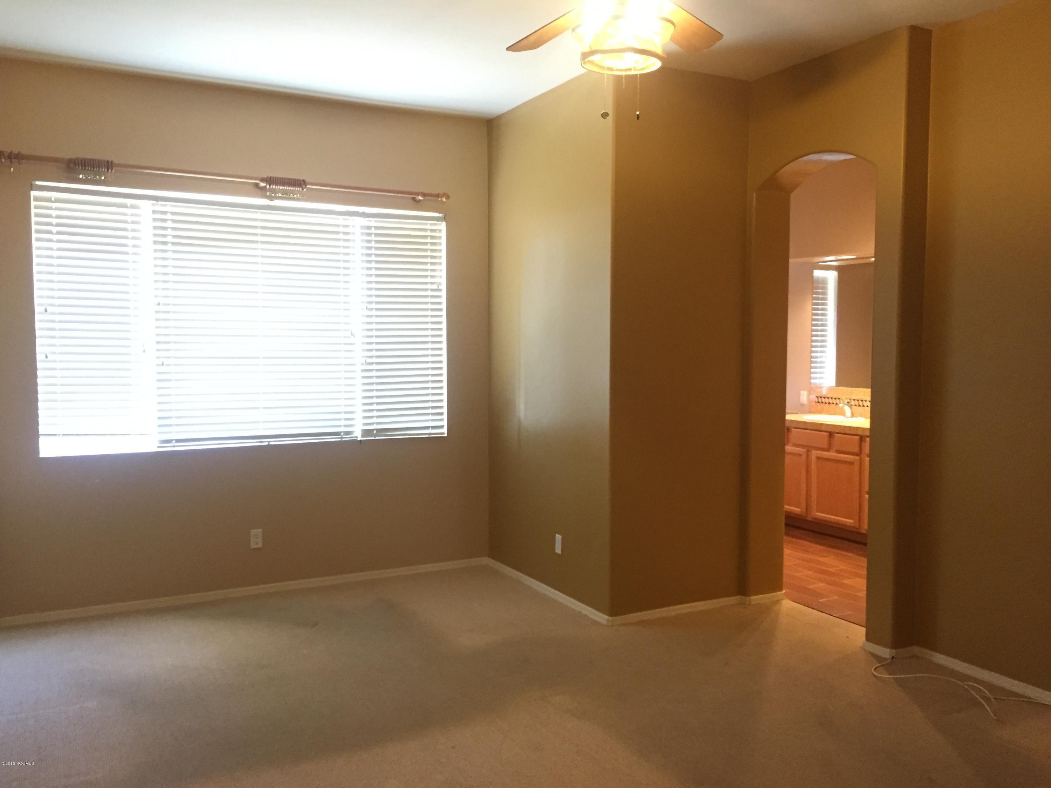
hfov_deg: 61.7
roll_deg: -0.9
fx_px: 880
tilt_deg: -5.0
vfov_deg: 48.2
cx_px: 526
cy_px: 394
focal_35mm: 29
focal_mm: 4.15
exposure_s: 1/17
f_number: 2.2
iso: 250
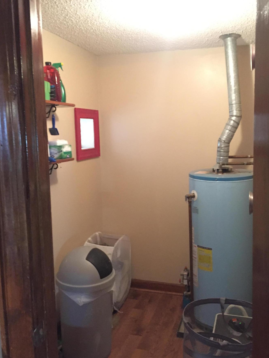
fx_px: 342
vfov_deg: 55.3
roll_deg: +1.4
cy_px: 170
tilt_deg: -5.3
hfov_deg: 42.9
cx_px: 142
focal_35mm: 33
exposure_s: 1/15
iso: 800
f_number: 2.2
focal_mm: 4.15
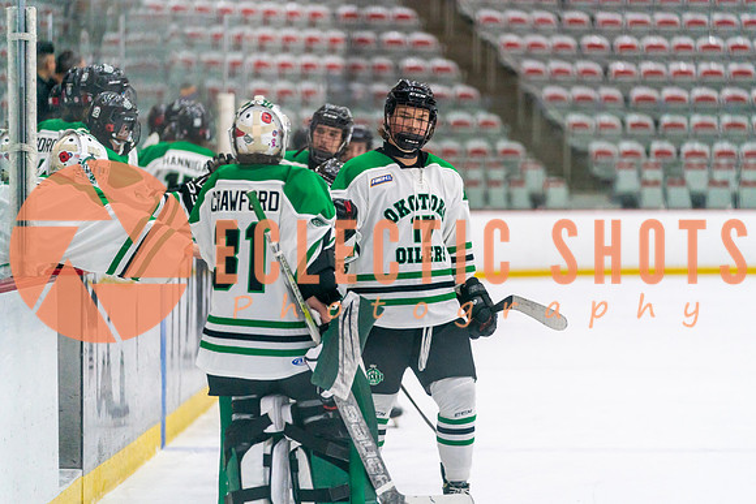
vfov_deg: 8.5
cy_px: 252
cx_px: 378
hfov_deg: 12.8
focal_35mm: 161
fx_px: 3382
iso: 3200
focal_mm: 161
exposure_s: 1/1250
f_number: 2.8
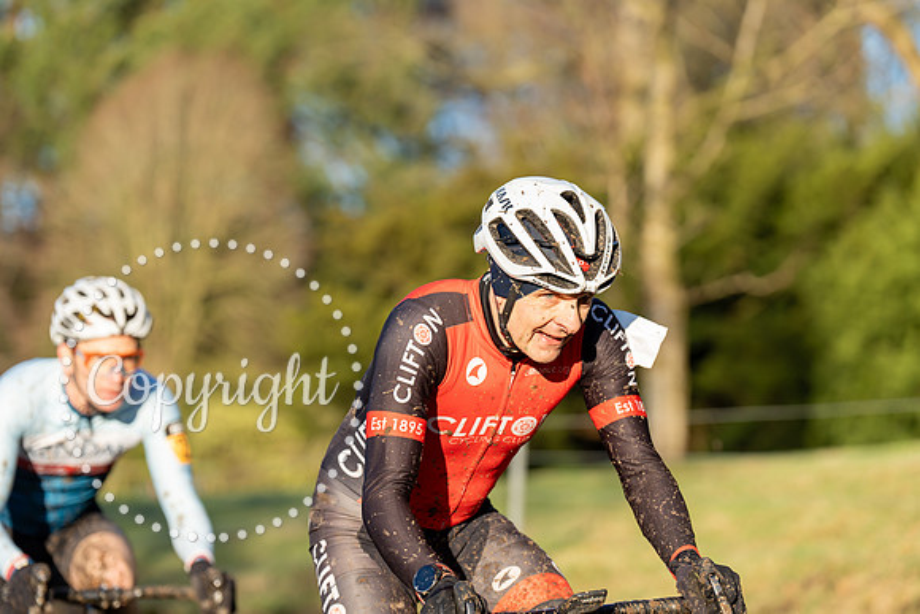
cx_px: 460
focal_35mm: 144
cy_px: 307
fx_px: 3681
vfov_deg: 9.5
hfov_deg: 14.2
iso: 250
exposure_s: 1/1000
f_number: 3.5
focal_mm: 144
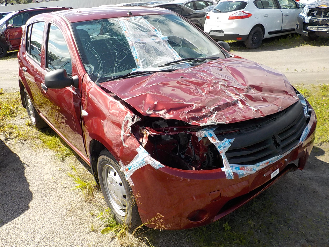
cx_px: 164
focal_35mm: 30
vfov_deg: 46.8
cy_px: 124
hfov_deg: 60.0
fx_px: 285
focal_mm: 4.1
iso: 125
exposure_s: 1/640
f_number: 3.3
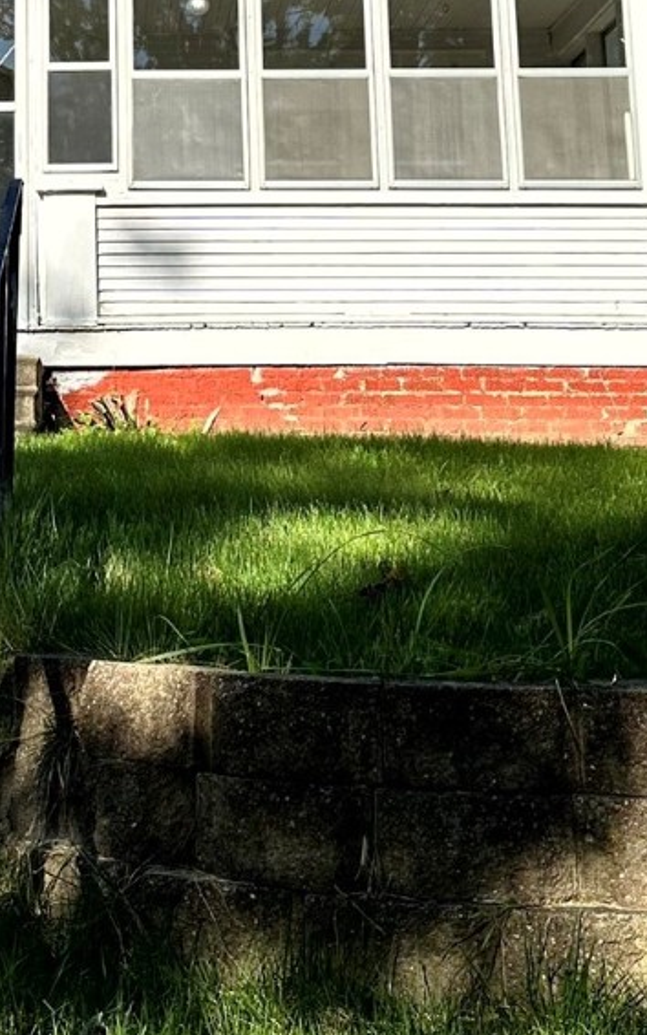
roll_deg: -0.9
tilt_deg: +14.4
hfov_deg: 18.6
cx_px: 72
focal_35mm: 69
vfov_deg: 28.4
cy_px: 69
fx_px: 1946
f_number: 1.78
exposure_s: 1/2469
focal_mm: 6.86
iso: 80
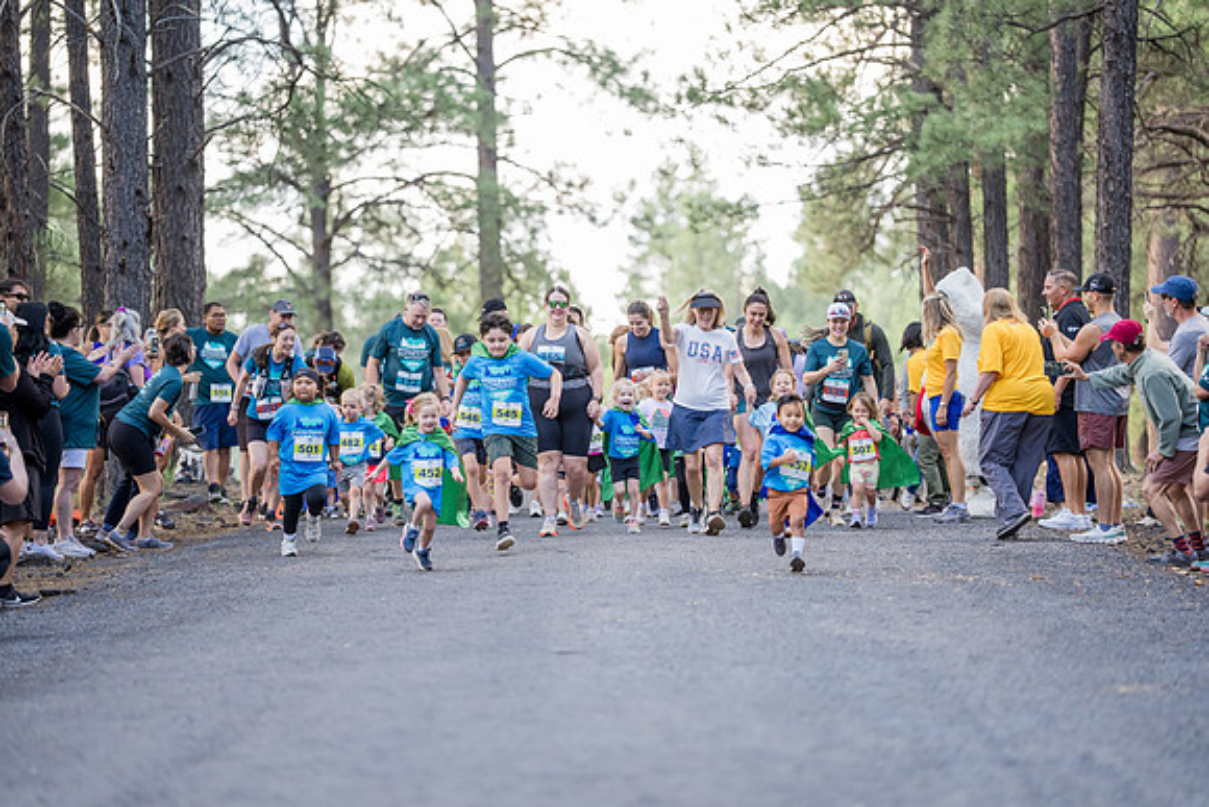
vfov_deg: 8.8
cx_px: 604
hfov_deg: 13.2
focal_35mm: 156
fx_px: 5227
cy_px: 404
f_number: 2.8
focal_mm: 155.6
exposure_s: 1/640
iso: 1250
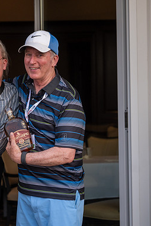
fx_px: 805
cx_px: 66
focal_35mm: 128
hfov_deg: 10.7
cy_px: 133
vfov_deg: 16.0
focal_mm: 70
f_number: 4
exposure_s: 1/500
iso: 500
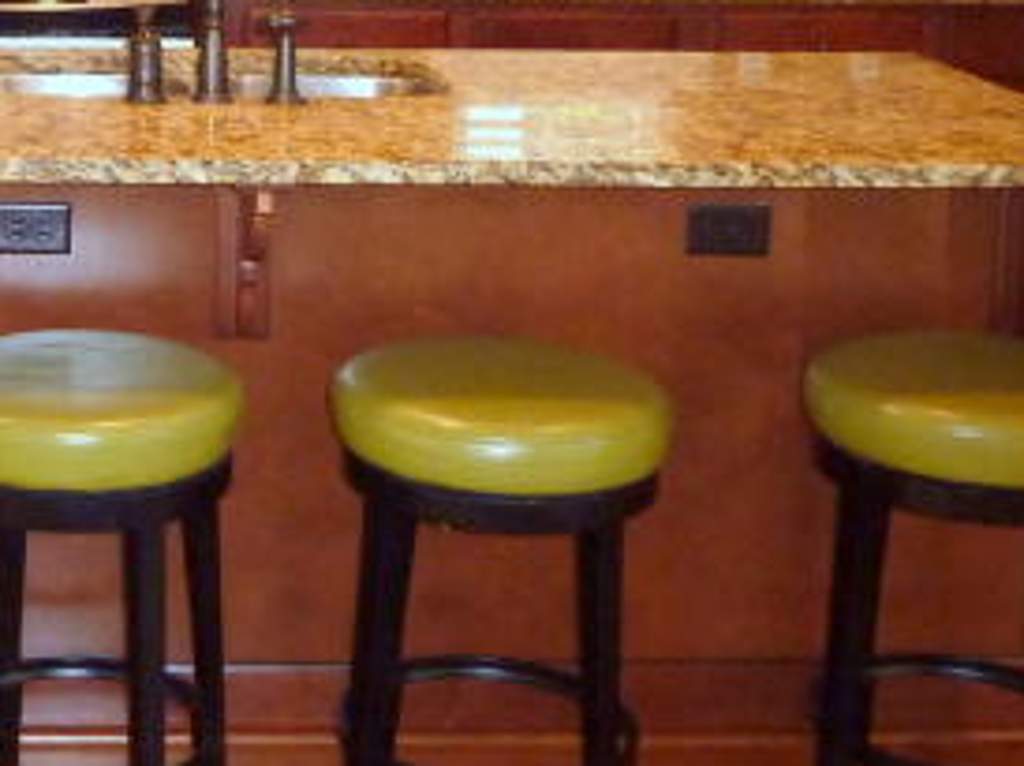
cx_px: 116
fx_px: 2158
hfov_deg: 25.9
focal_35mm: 73
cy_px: -49
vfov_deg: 19.4
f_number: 3.3
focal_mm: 4.1
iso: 320
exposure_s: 1/30
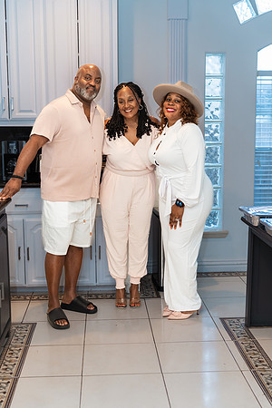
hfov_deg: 27.5
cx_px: 136
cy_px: 204
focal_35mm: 49
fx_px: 555
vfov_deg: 40.3
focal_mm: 49
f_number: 2.8
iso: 800
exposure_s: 1/250
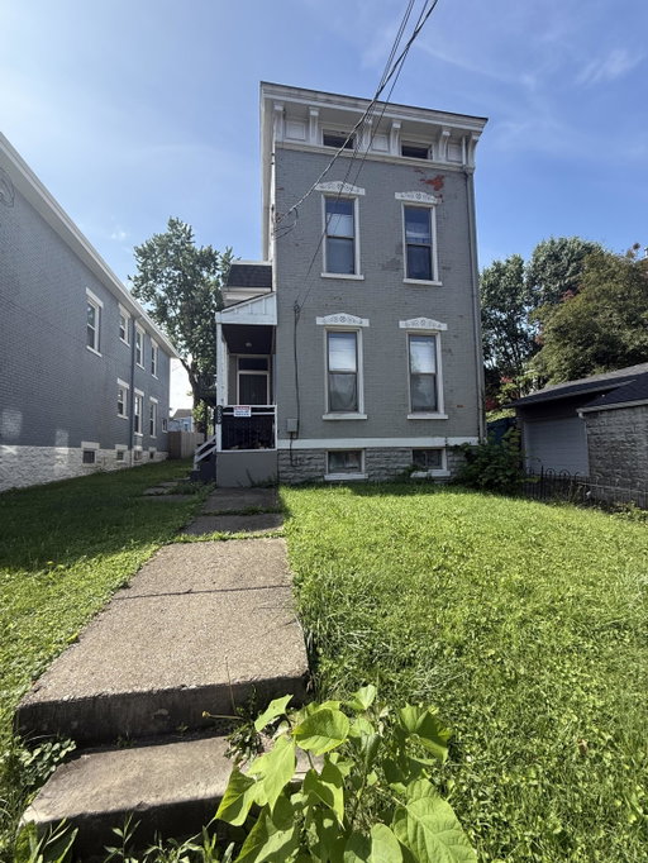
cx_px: 324
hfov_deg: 85.7
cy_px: 432
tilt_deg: +4.2
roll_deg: +1.0
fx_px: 349
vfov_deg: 102.0
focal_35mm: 14
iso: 64
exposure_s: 1/830
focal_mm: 2.22
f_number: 2.2
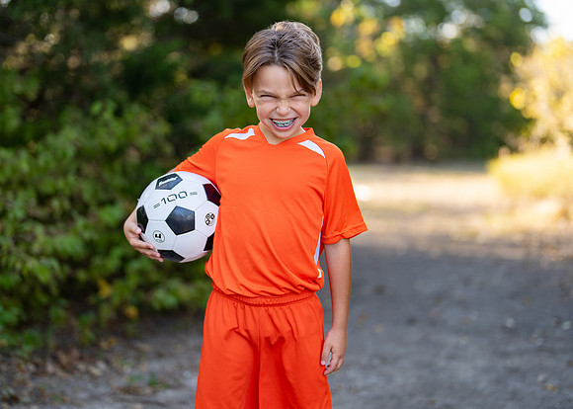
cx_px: 267
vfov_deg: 23.4
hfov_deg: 32.4
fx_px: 984
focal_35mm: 61
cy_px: 174
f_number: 1.2
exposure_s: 1/640
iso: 100
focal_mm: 50
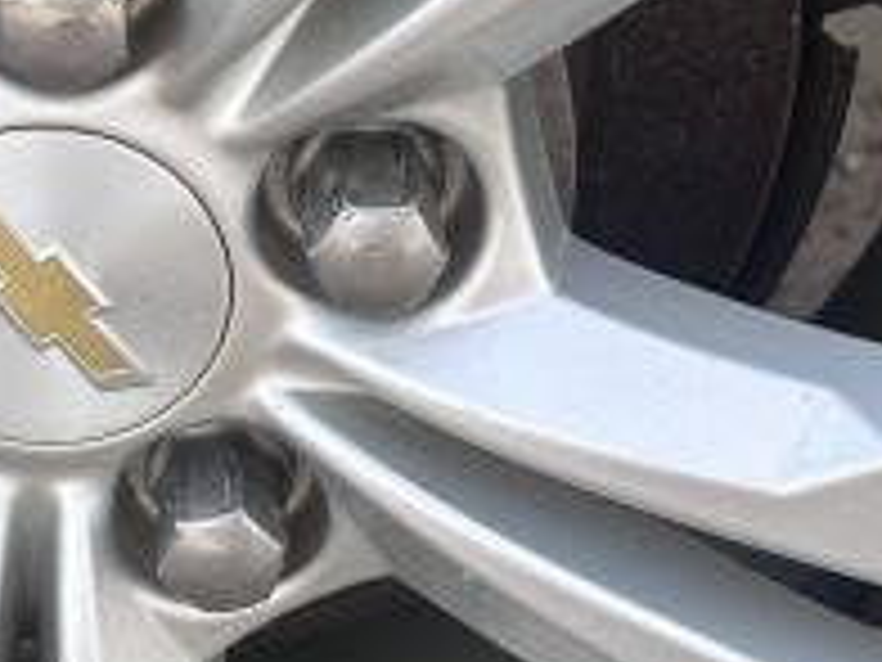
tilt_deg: -27.6
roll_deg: +2.0
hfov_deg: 18.3
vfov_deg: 13.9
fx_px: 2701
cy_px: 171
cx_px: 104
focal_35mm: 106
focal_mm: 5.7
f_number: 1.5
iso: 50
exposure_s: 1/957
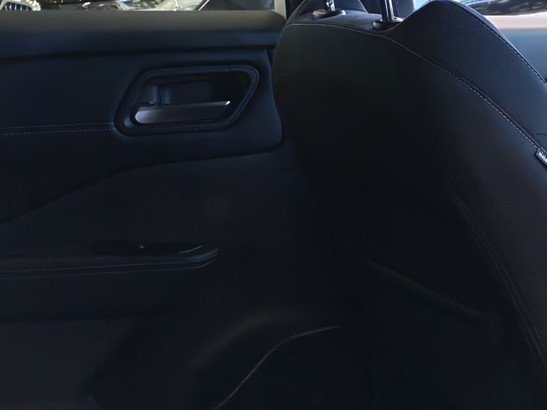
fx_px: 1564
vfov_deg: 14.9
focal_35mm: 99
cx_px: 721
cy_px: 295
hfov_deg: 18.4
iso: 640
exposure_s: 1/100
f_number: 1.9
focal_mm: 6.12
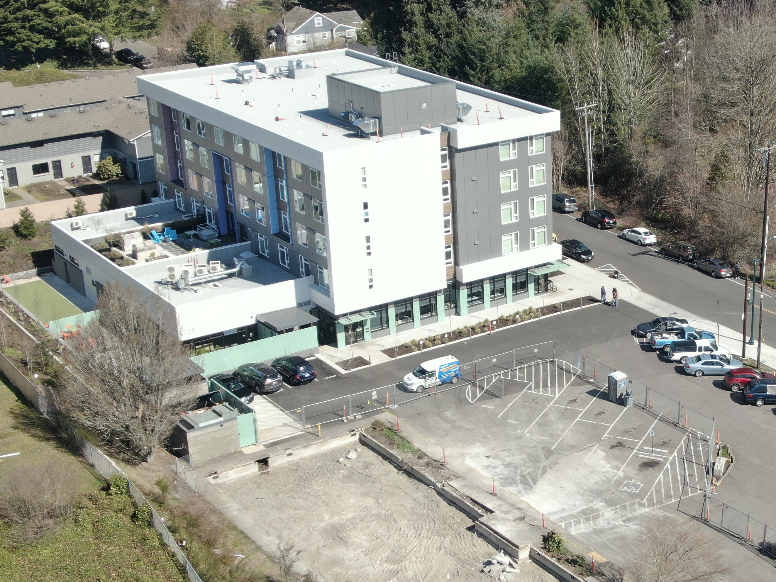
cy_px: 355
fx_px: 1457
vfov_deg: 22.6
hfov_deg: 29.4
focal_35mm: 65
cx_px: 573
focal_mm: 7.39
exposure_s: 1/200
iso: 100
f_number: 3.6
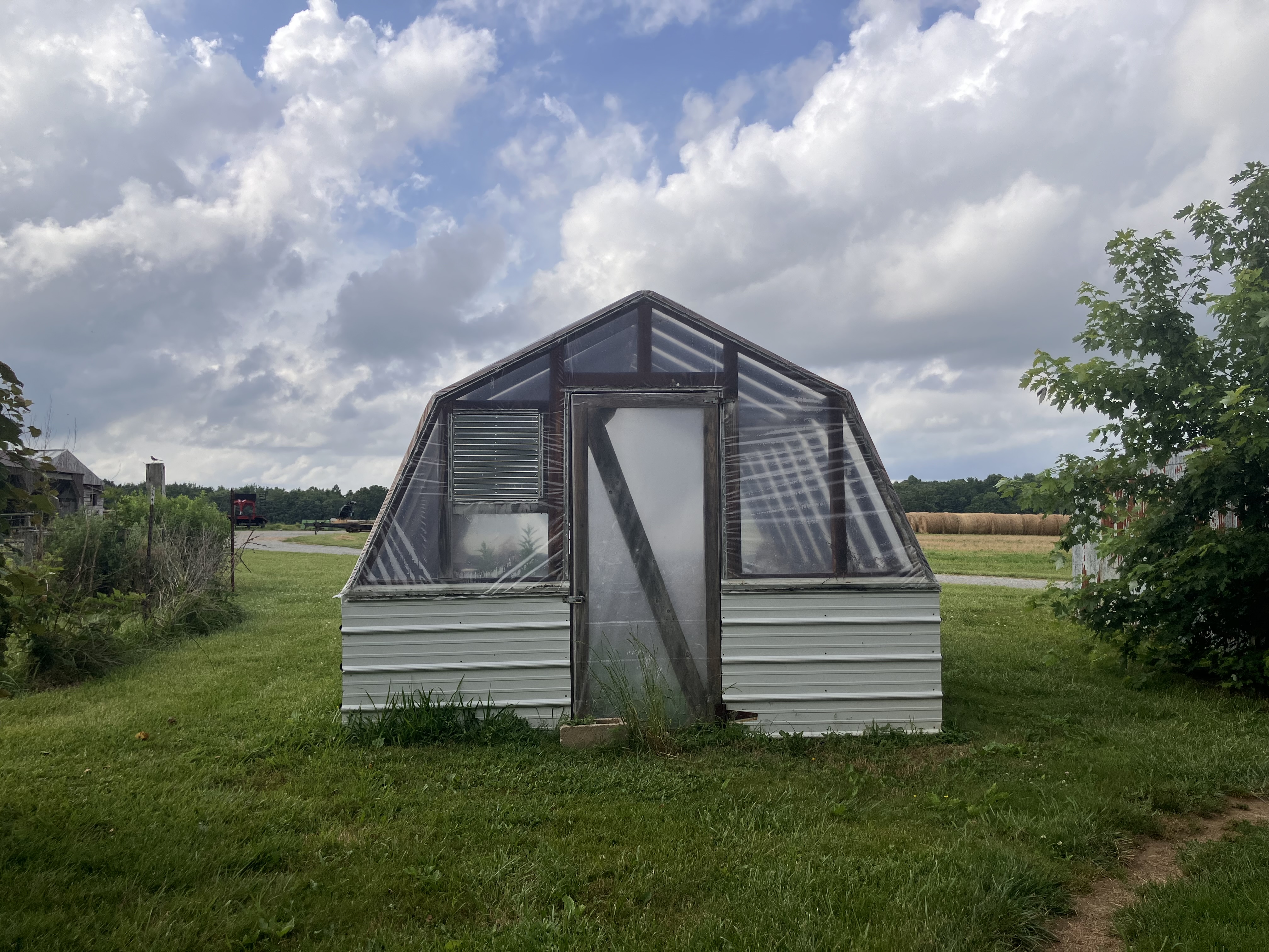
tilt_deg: +2.2
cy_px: 476
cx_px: 634
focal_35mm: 28
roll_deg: +0.5
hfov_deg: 63.4
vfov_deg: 49.7
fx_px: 1026
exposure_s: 1/2703
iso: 32
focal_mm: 3.99
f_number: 1.8
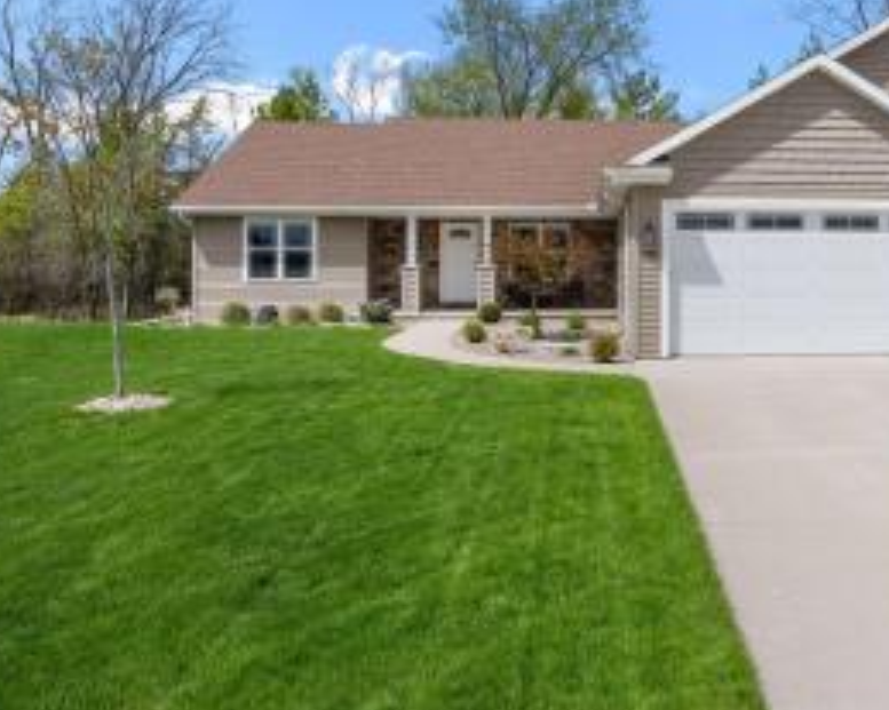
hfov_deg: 54.5
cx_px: 666
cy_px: 264
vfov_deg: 46.7
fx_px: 815
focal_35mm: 31
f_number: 11
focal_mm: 19
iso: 640
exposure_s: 1/500
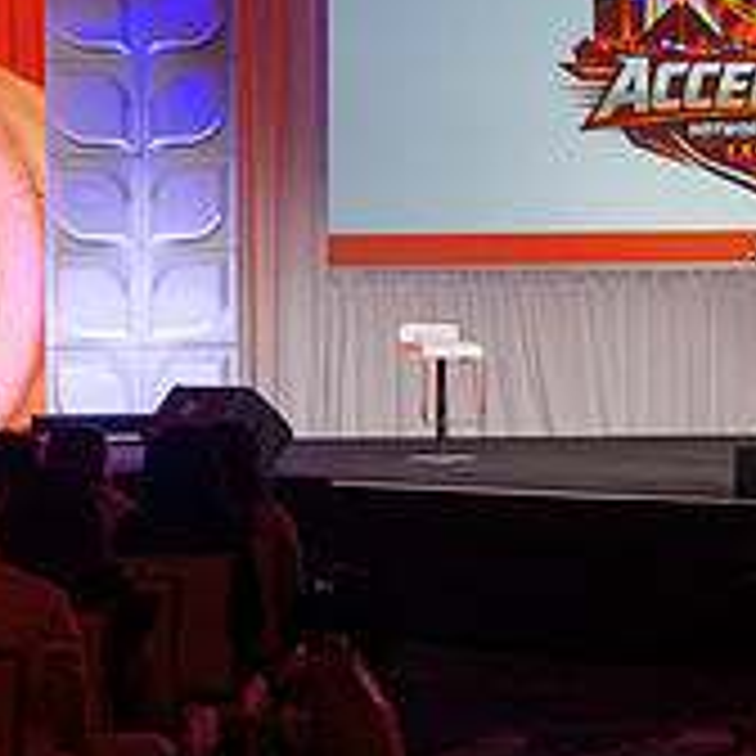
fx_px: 3632
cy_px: 205
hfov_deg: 11.7
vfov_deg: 11.9
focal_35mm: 147
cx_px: 810
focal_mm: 50
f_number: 2.8
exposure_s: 1/200
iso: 400
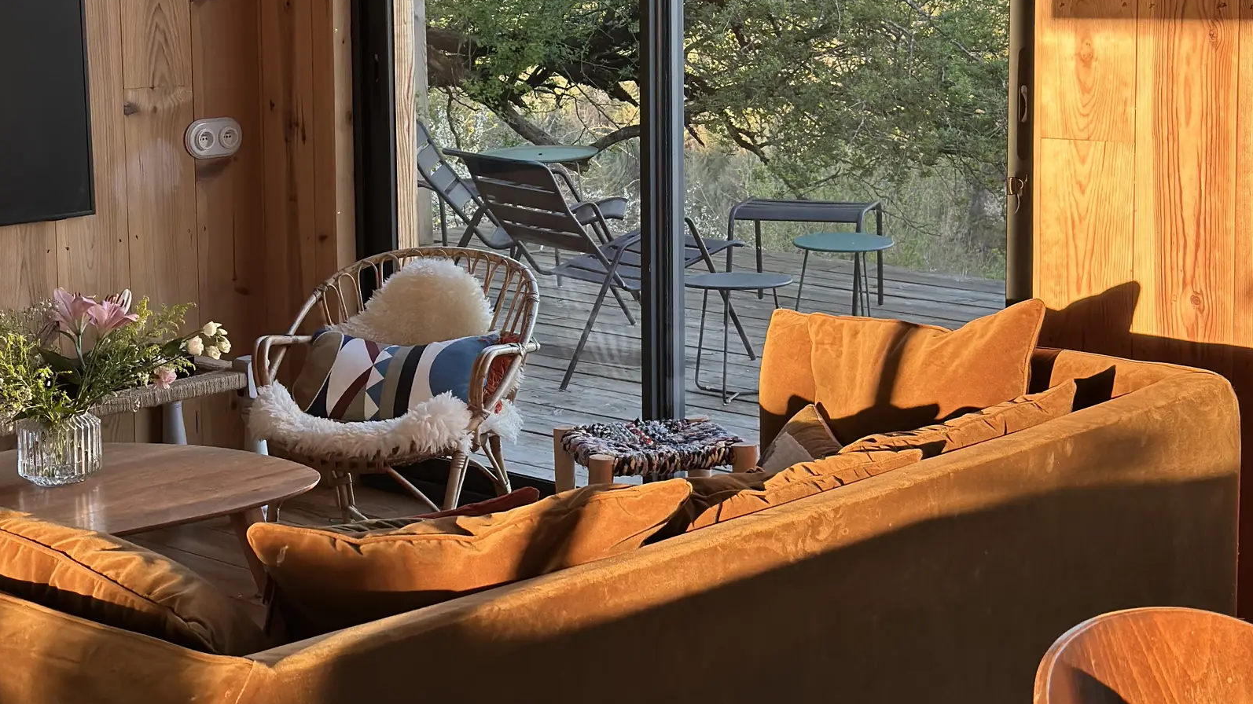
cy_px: 192
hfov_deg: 30.2
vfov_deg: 17.1
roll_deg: +0.8
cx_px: 627
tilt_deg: -6.9
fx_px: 2325
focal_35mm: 70
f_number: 1.78
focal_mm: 6.86
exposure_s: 1/393
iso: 80
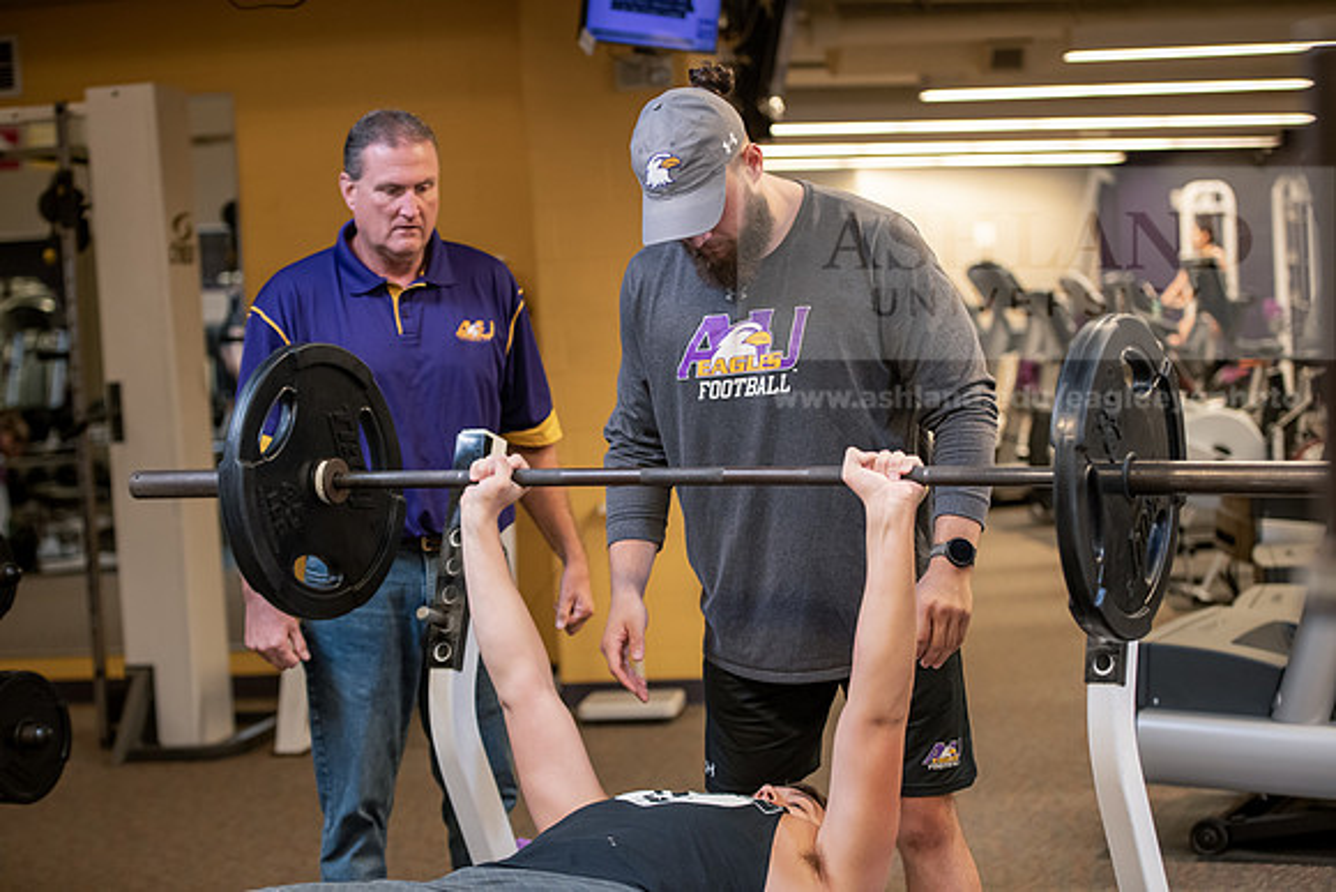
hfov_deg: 28.8
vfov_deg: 19.5
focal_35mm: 70
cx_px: 668
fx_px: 2598
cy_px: 446
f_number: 3.2
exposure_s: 1/200
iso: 1250
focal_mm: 70
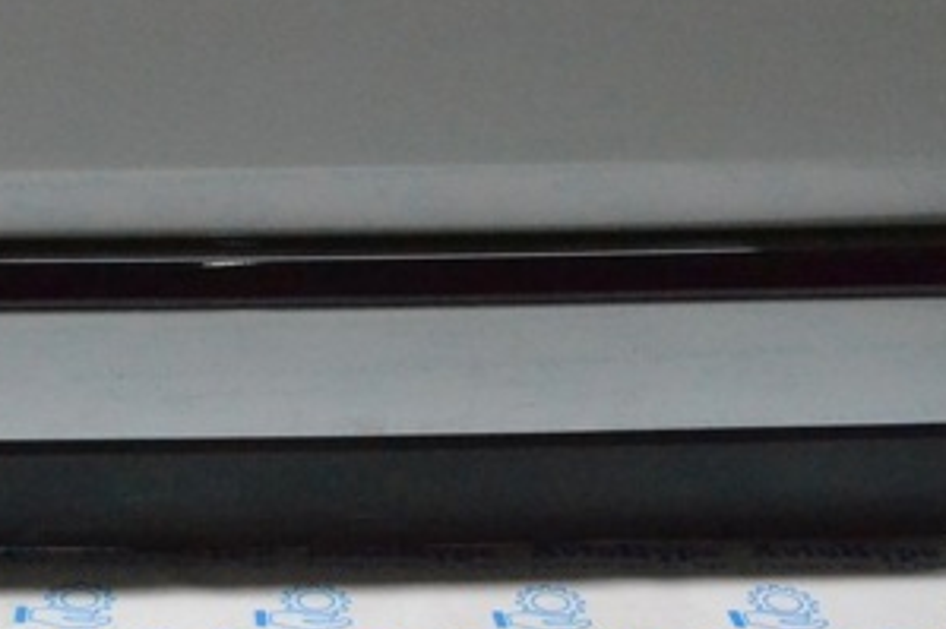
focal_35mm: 77
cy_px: 130
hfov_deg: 25.7
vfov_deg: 17.6
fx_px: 2022
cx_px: 155
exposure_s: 1/160
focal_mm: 24
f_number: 11
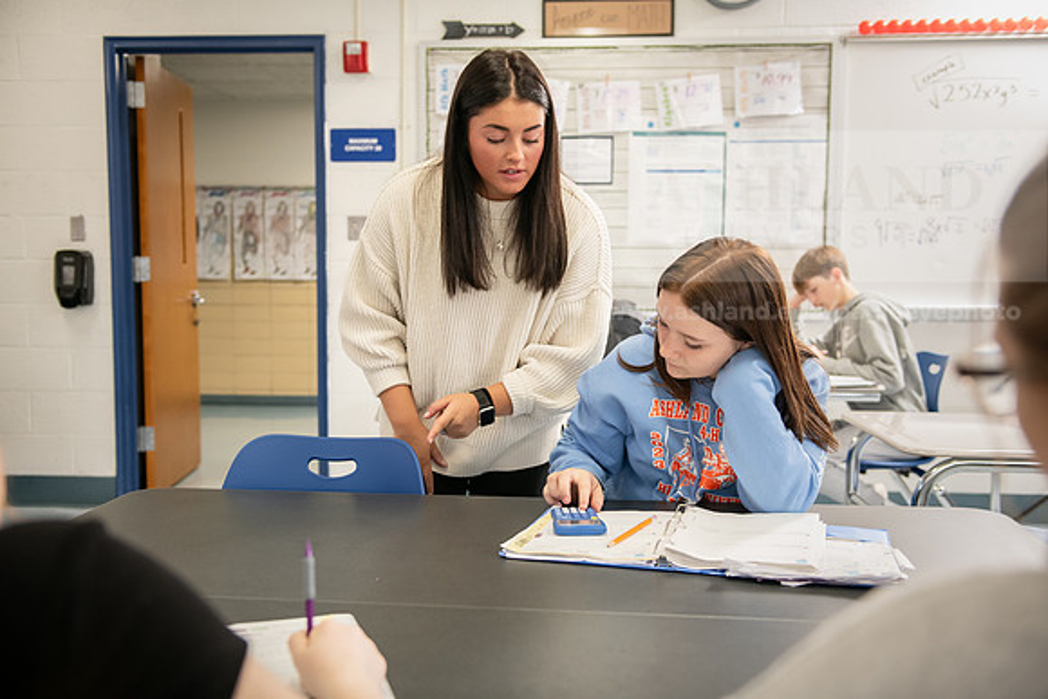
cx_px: 524
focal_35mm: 36
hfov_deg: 53.1
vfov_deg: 36.9
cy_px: 350
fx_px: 1048
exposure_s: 1/200
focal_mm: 36
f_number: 3.2
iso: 1600
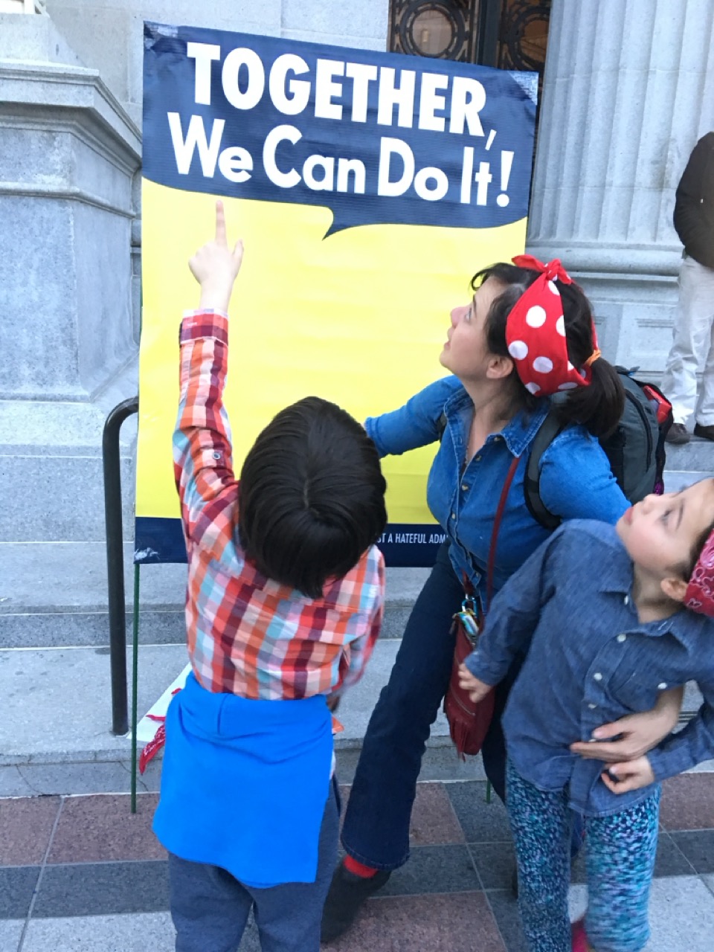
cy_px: 476
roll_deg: -3.8
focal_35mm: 29
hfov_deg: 48.2
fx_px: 798
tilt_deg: -15.8
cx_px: 357
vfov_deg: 61.7
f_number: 2.2
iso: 80
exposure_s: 1/10
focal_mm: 4.15
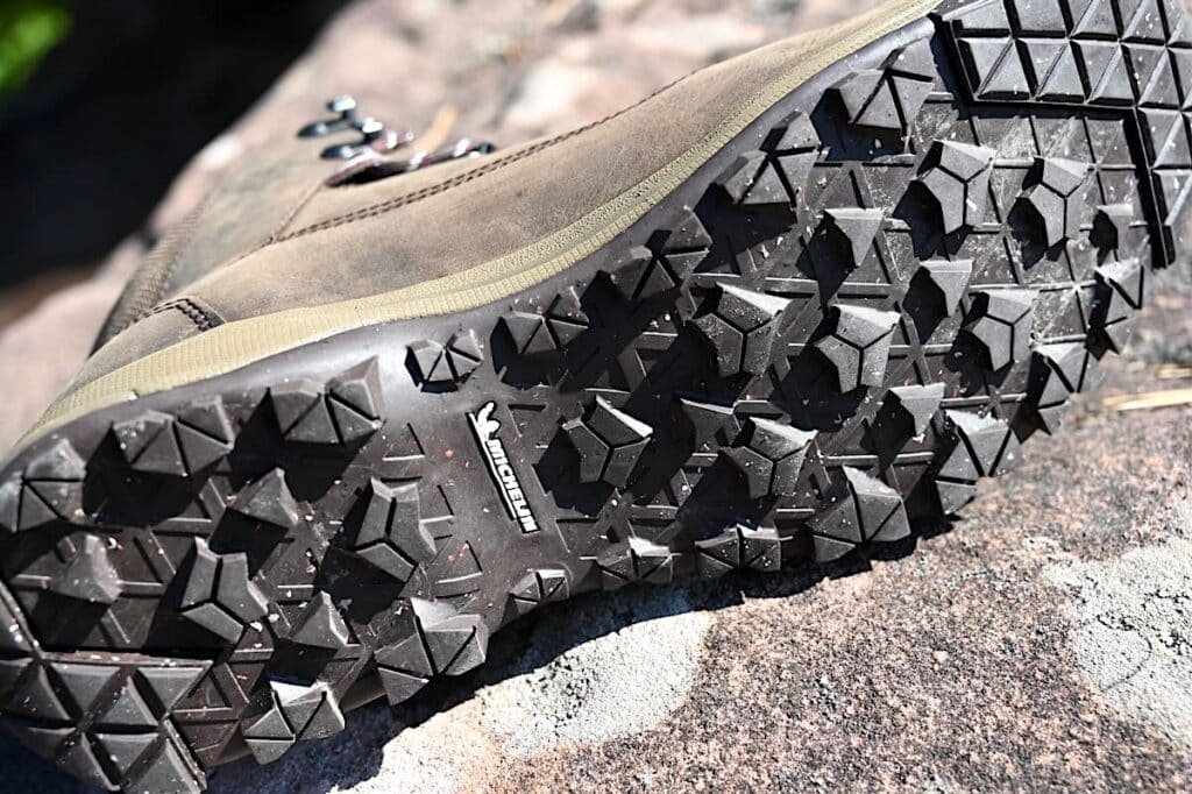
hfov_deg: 43.6
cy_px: 397
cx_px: 596
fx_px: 1489
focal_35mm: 45
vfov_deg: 29.8
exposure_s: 1/250
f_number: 5.6
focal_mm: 45
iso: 125
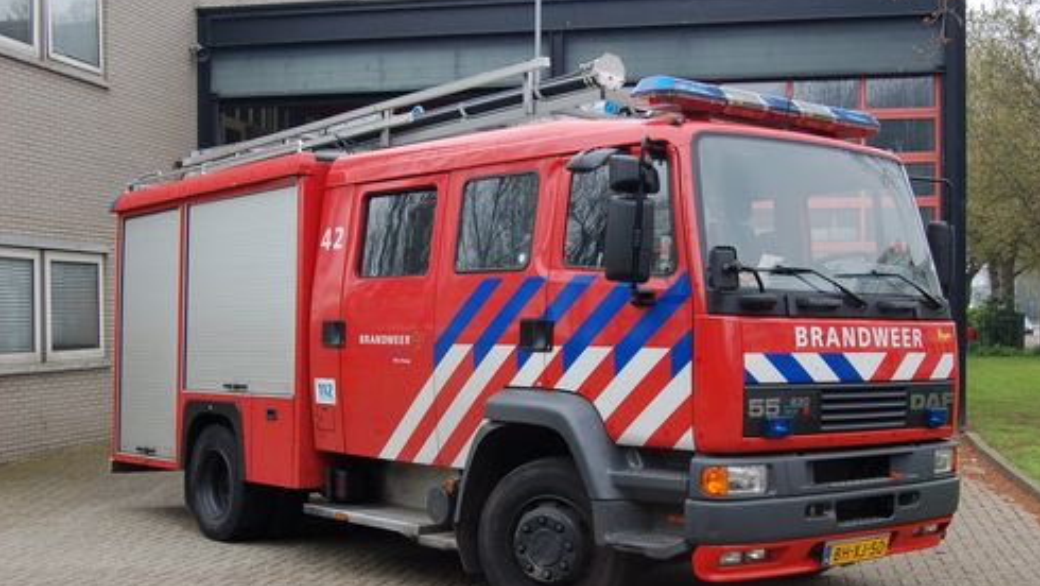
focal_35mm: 48
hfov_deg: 42.9
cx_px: 526
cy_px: 323
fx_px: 1324
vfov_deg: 24.9
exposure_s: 1/60
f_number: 8
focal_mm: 30
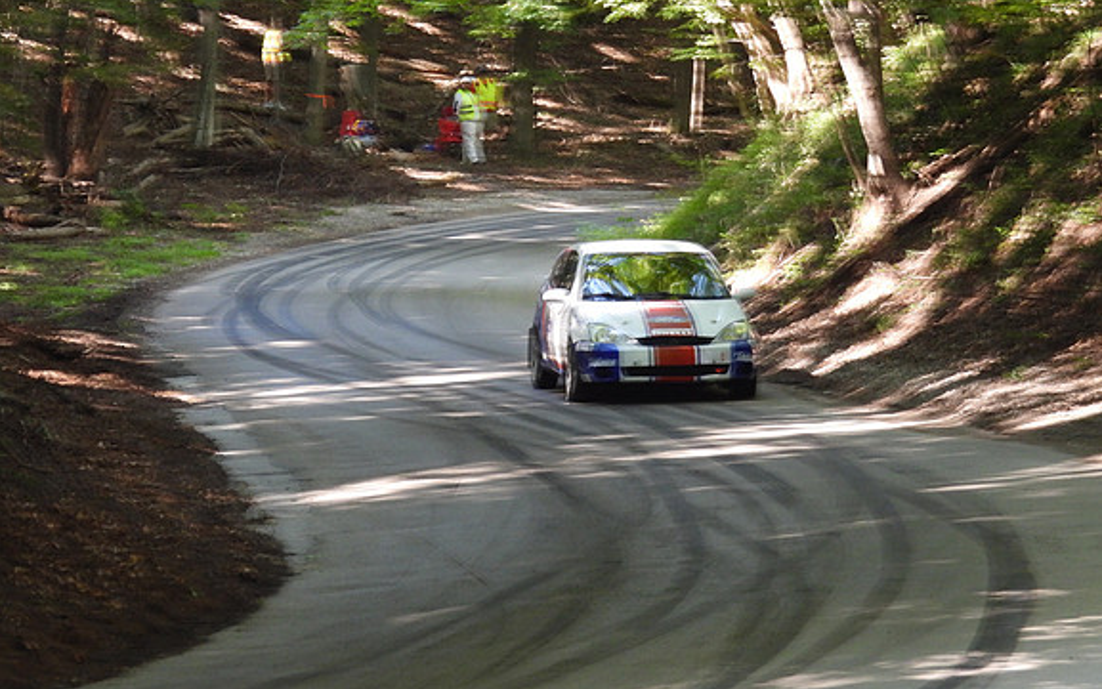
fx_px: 5918
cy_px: 346
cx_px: 552
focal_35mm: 197
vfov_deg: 6.7
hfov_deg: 10.6
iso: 400
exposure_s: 1/60
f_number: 4.5
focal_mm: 33
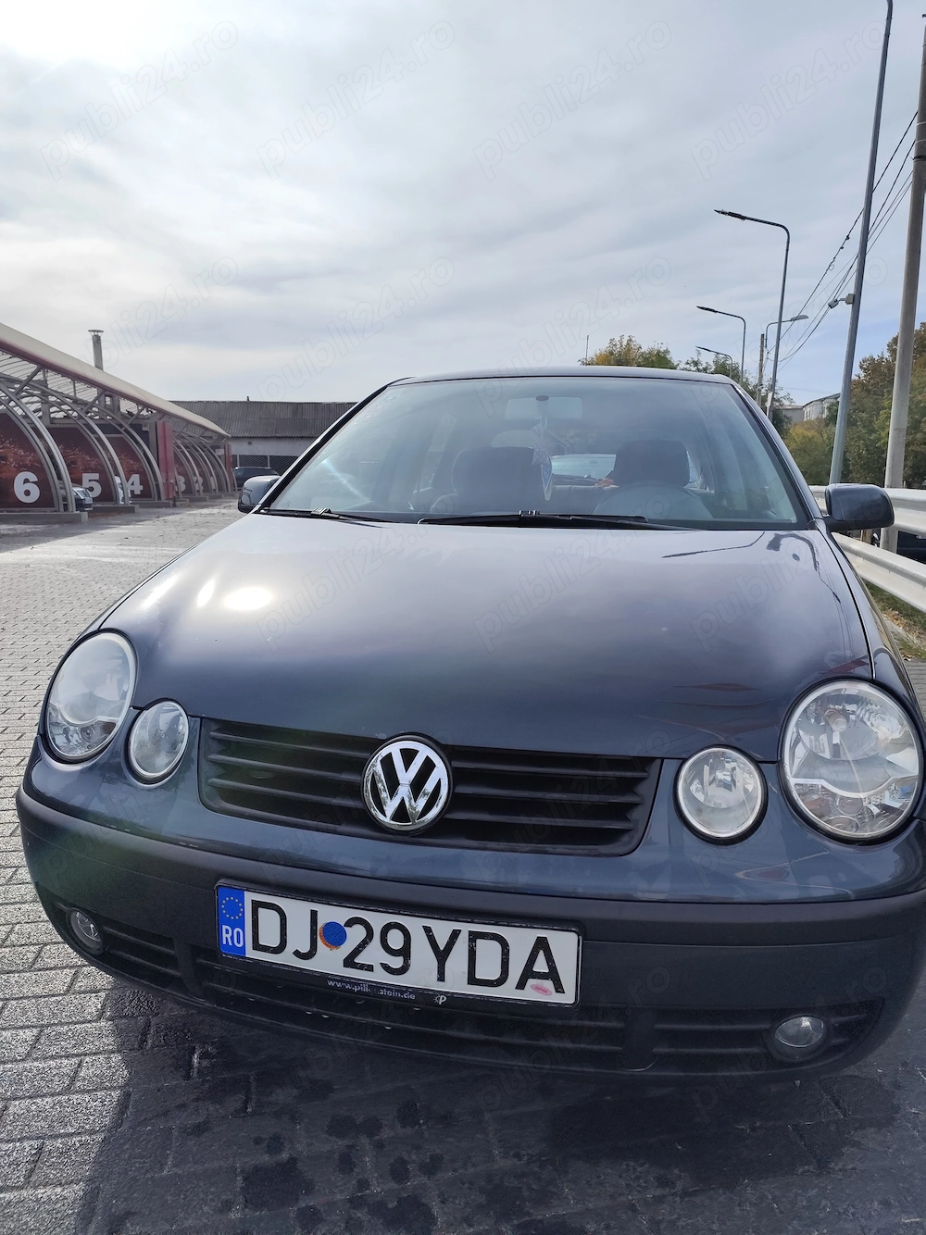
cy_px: 618
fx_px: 821
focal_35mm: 23
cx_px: 463
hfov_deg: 58.9
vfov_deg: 73.9
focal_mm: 6.19
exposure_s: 1/1722
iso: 50
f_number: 1.65
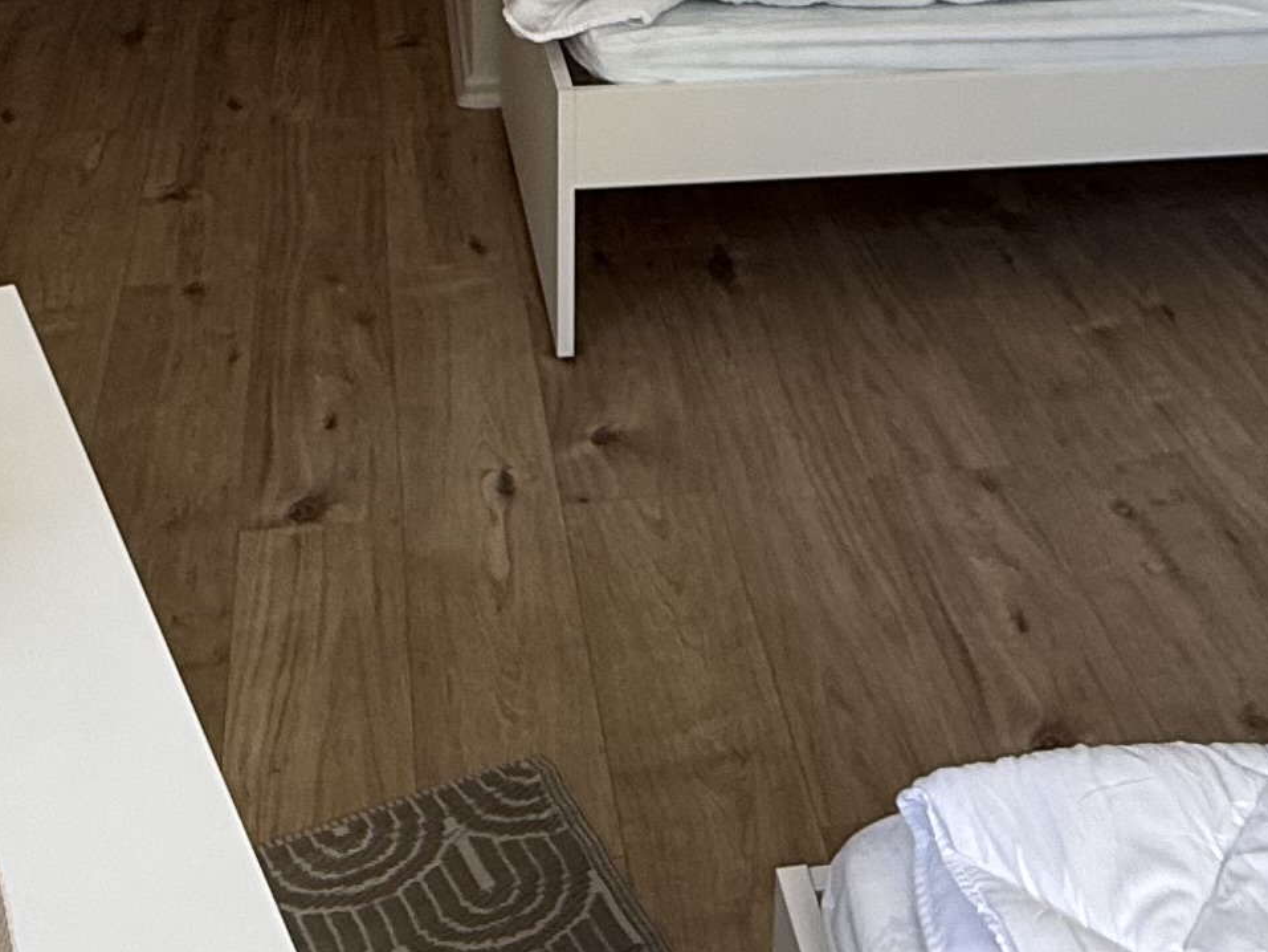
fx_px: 2161
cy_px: -53
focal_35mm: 59
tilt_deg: -17.7
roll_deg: -1.0
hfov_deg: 32.6
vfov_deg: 23.5
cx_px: 778
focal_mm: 2.22
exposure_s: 1/99
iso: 80
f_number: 2.2
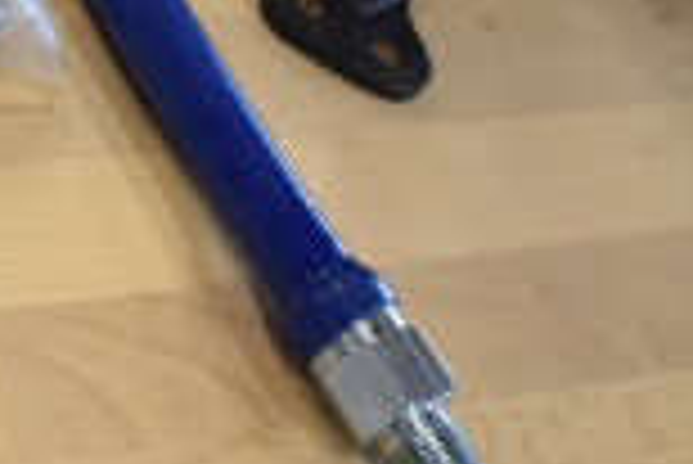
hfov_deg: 13.7
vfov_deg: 10.2
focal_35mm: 131
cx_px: -626
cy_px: -205
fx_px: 2524
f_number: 3.8
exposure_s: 1/30
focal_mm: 22
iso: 720
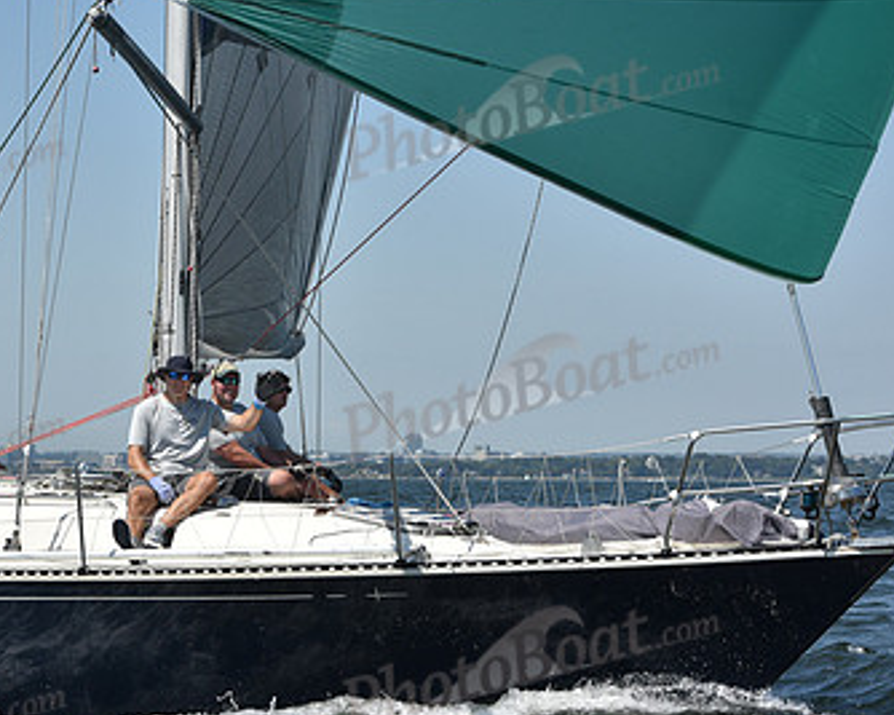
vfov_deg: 13.5
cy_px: 288
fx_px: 3015
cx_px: 206
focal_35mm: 114
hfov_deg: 16.8
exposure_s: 1/1250
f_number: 8
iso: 250
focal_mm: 70
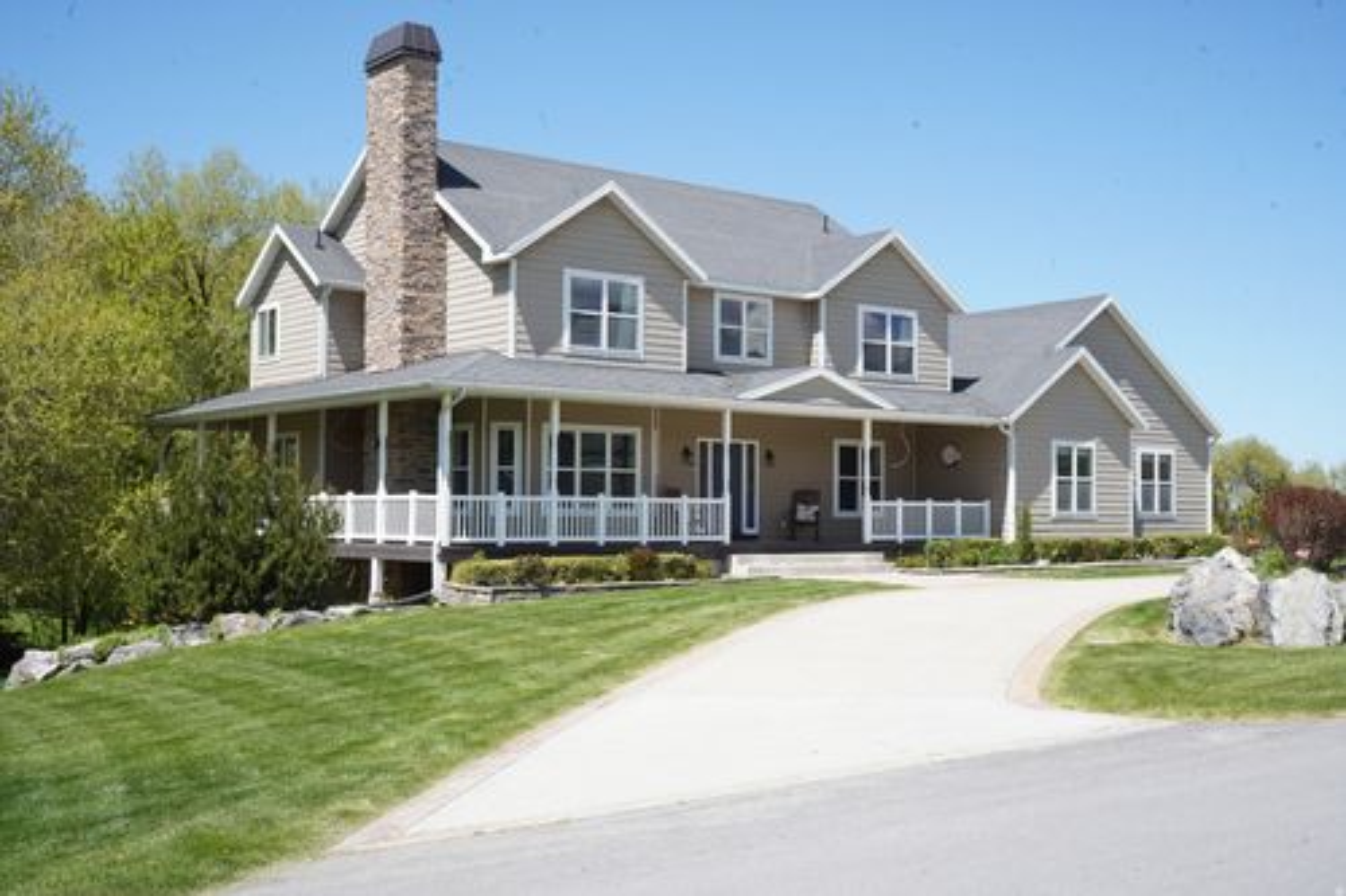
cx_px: 673
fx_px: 1495
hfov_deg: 48.5
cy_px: 448
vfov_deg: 33.4
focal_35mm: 40
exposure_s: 1/200
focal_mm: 40
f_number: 16
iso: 500
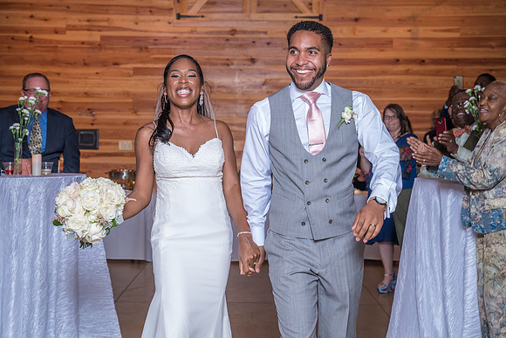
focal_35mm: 63
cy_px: 135
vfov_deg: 21.7
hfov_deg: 32.1
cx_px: 235
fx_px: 879
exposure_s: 1/200
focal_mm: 52
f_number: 4.5
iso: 2000
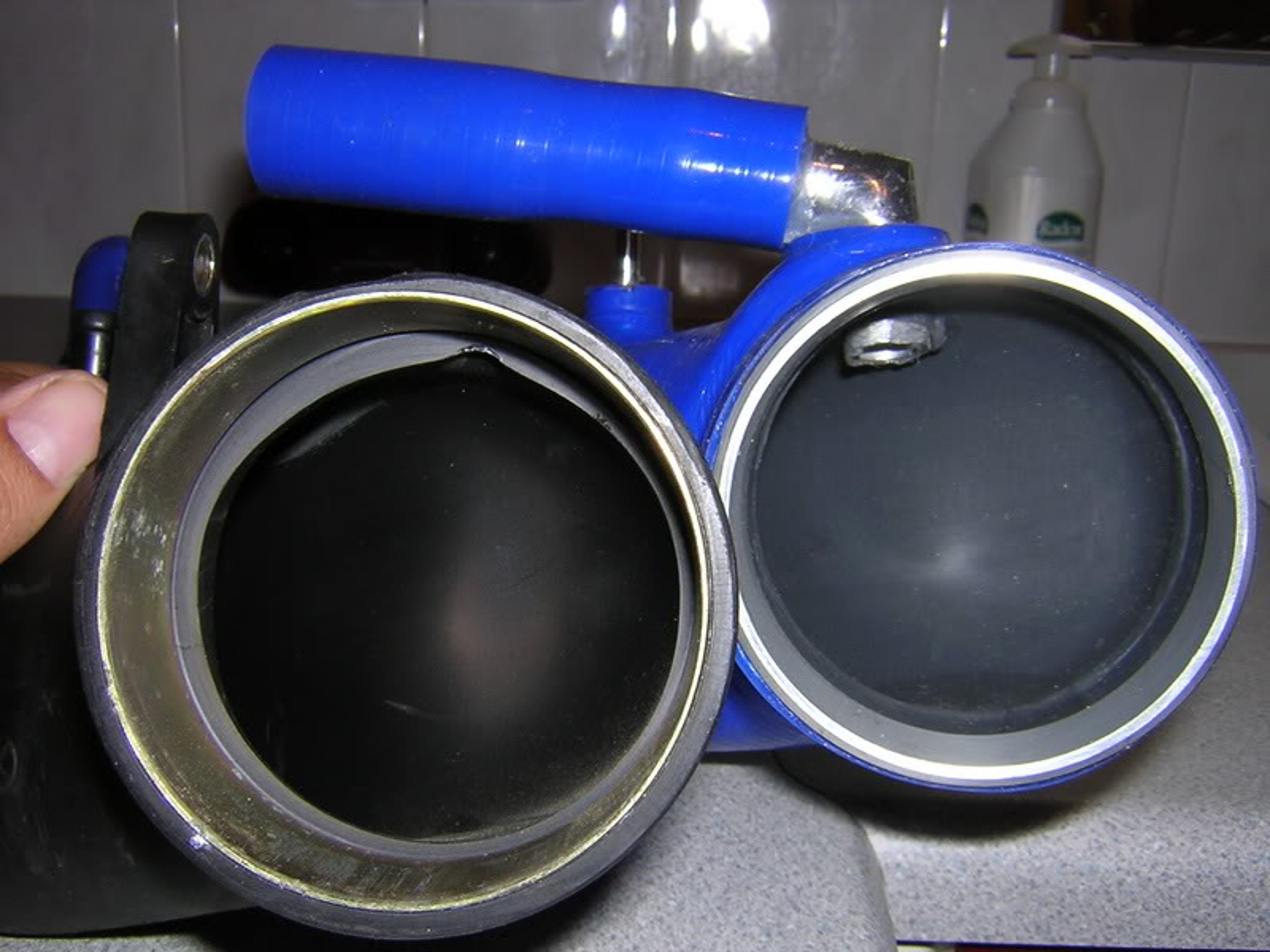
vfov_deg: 39.7
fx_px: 1321
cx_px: 635
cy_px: 476
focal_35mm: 36
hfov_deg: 51.4
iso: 100
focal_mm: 4.7
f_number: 5.2
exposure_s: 1/60.1
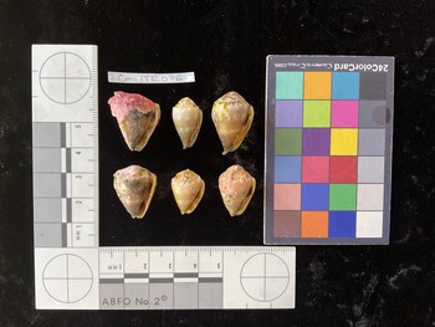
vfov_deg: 48.3
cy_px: 164
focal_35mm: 29
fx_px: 365
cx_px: 218
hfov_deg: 61.6
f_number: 1.8
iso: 80
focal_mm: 3
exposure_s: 1/60
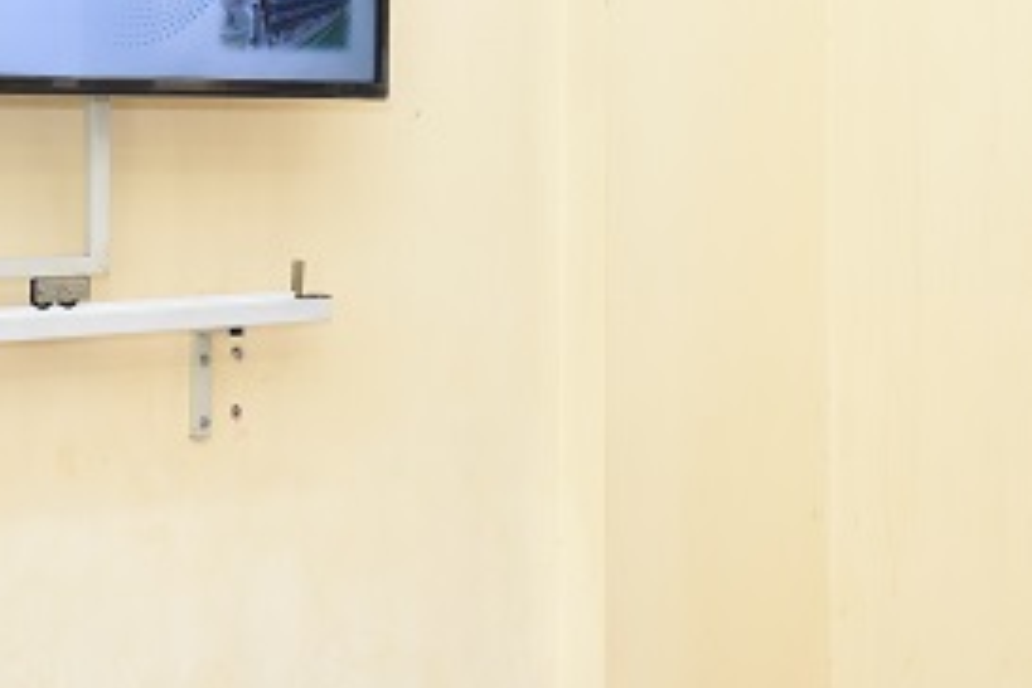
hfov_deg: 19.1
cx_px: 491
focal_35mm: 107
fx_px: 3067
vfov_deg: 12.6
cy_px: -38
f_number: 5
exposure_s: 1/160
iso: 1250
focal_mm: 30
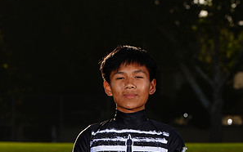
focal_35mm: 278
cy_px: 178
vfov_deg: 4.7
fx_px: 1842
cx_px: 122
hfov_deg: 7.5
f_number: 11
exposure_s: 1/250
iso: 125
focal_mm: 180
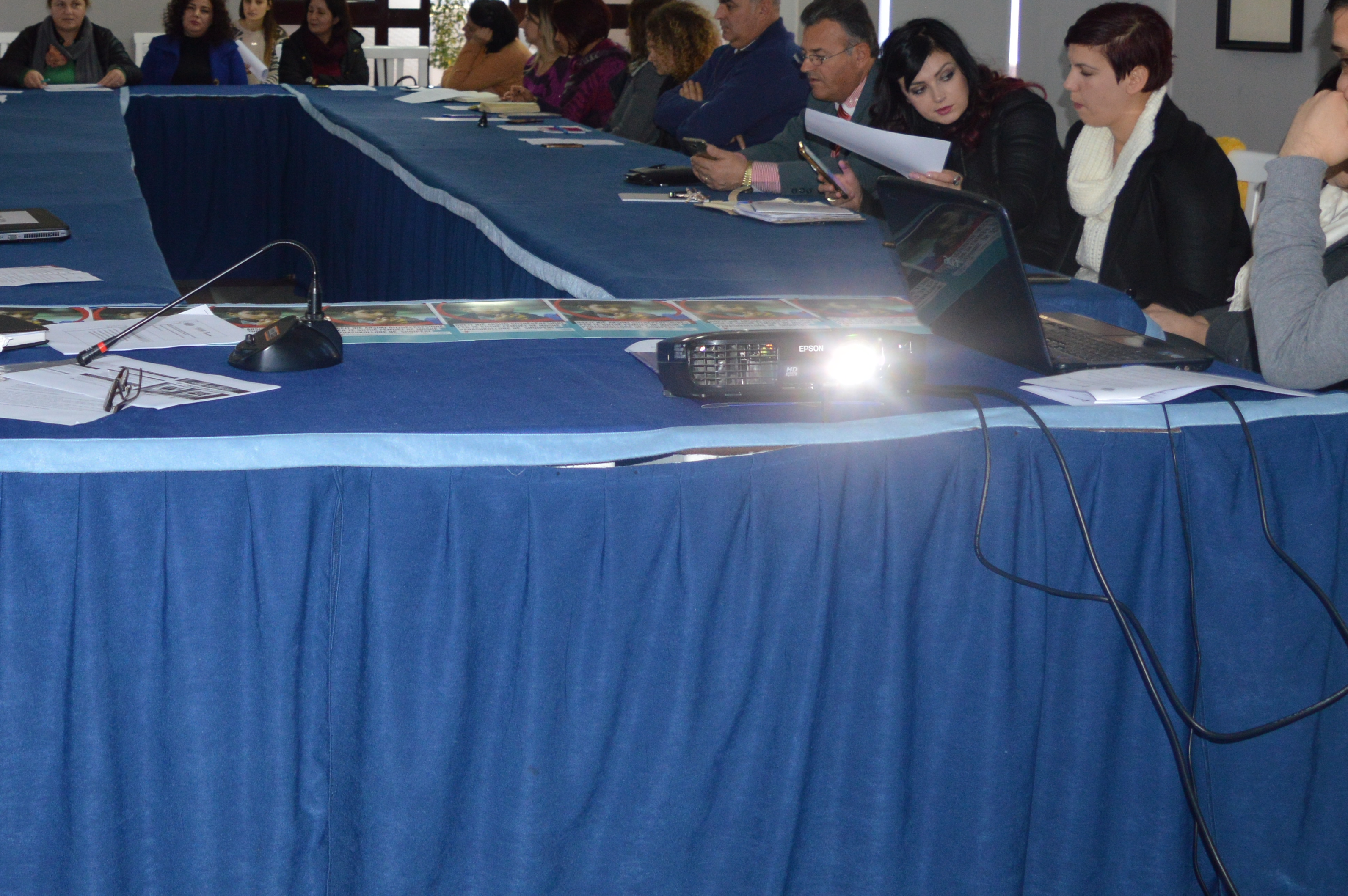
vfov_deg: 25.8
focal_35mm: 51
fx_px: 1908
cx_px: 341
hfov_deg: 38.0
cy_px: 128
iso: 450
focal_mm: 18
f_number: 3.5
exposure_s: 1/60
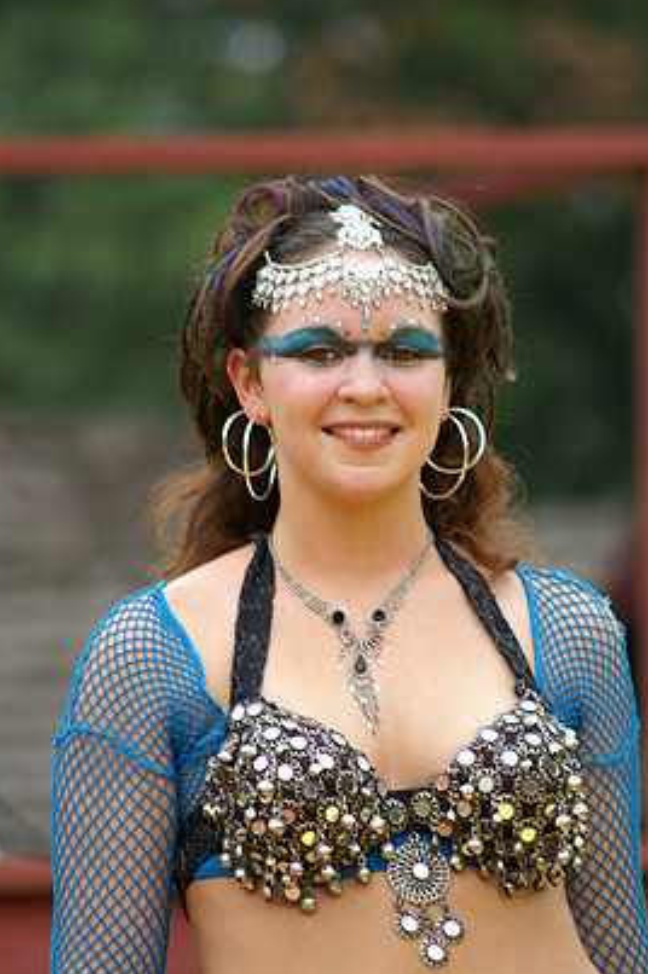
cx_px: 335
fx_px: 13576
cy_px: 524
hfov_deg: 2.7
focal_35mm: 502
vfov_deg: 4.1
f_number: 5.6
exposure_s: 1/60
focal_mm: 300
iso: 100
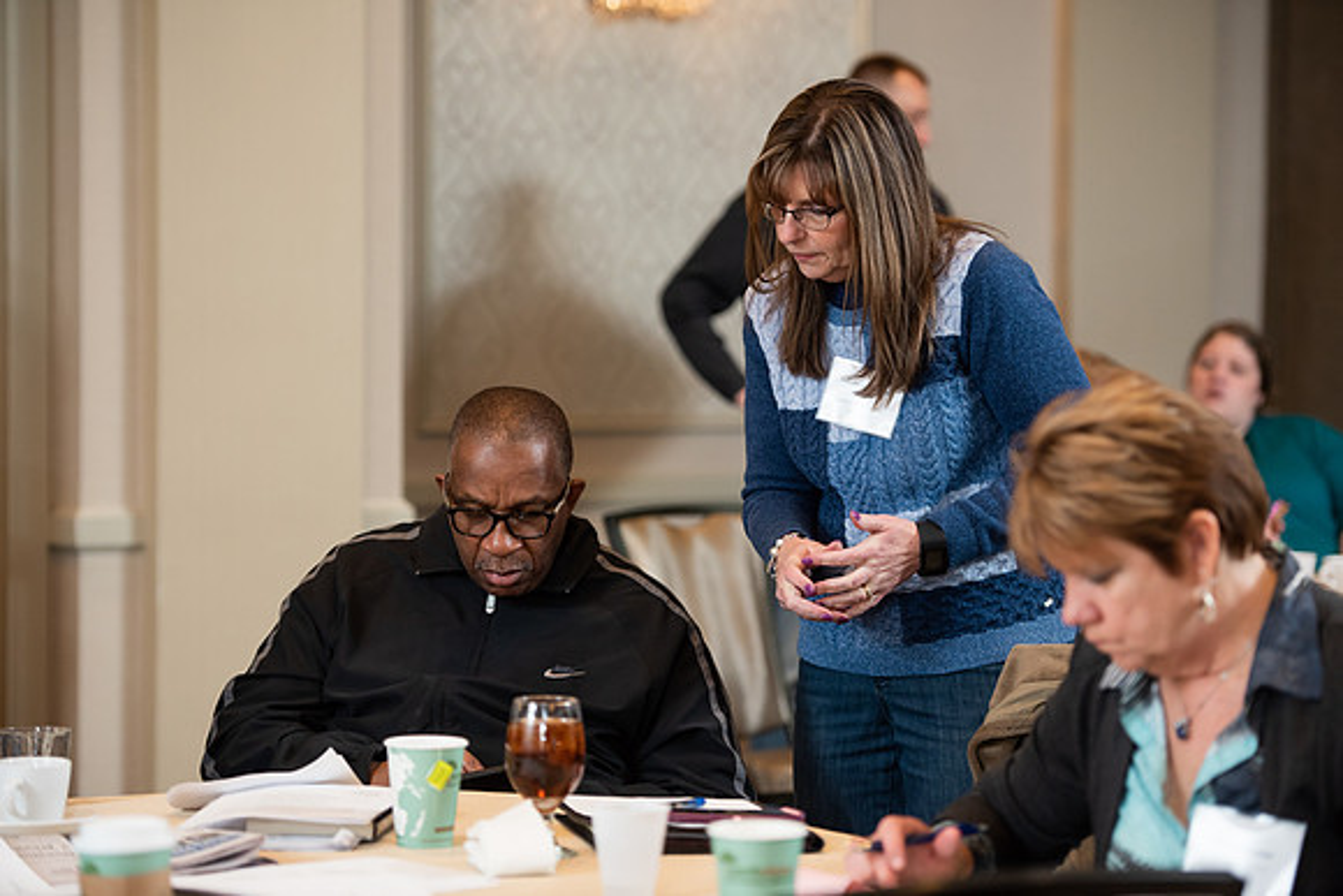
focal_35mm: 110
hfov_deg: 18.6
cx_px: 672
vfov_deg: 12.5
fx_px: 4104
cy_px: 448
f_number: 3.2
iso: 1000
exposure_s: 1/200
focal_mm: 110
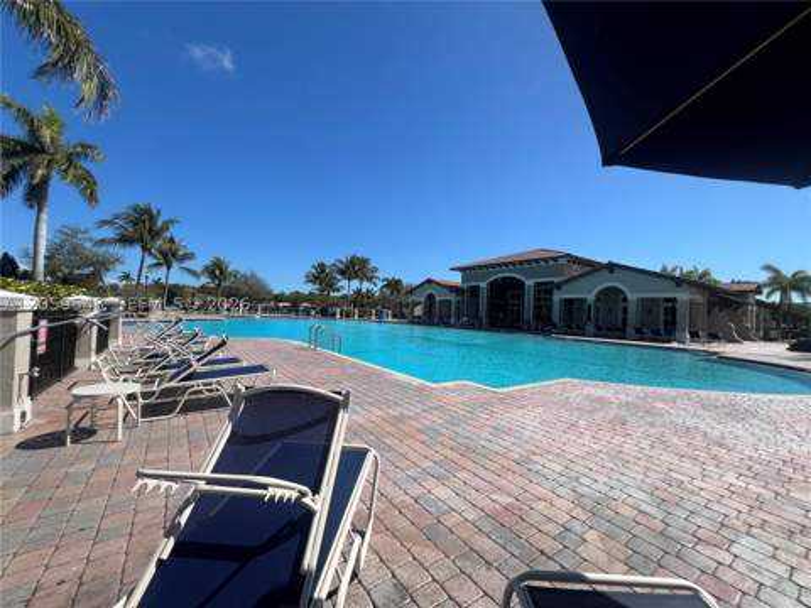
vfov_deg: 89.9
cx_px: 406
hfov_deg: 106.2
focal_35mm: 13
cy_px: 304
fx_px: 305
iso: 32
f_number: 1.8
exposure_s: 1/2481
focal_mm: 1.57
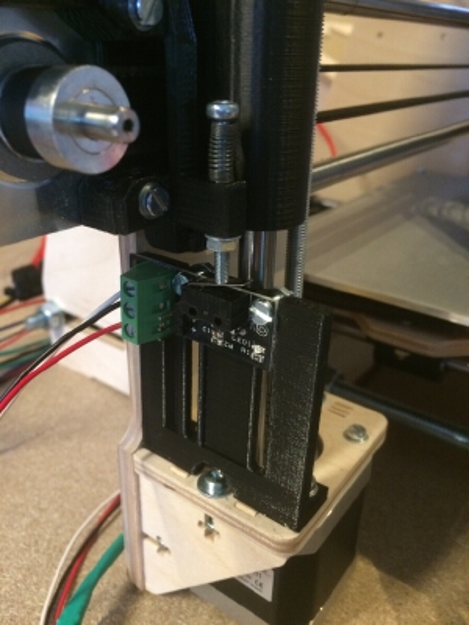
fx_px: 524
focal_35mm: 29
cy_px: 312
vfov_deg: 61.7
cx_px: 234
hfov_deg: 48.2
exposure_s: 1/15
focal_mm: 4.15
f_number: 2.2
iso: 250
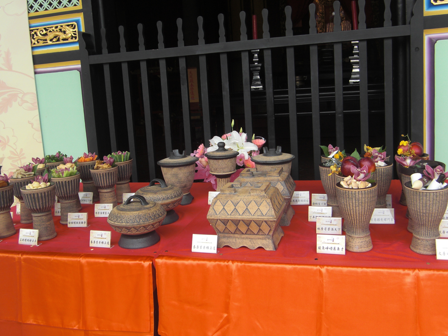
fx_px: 466
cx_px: 229
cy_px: 153
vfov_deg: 39.6
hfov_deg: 51.4
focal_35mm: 36
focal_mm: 5.8
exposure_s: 1/125
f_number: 2.7
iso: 50
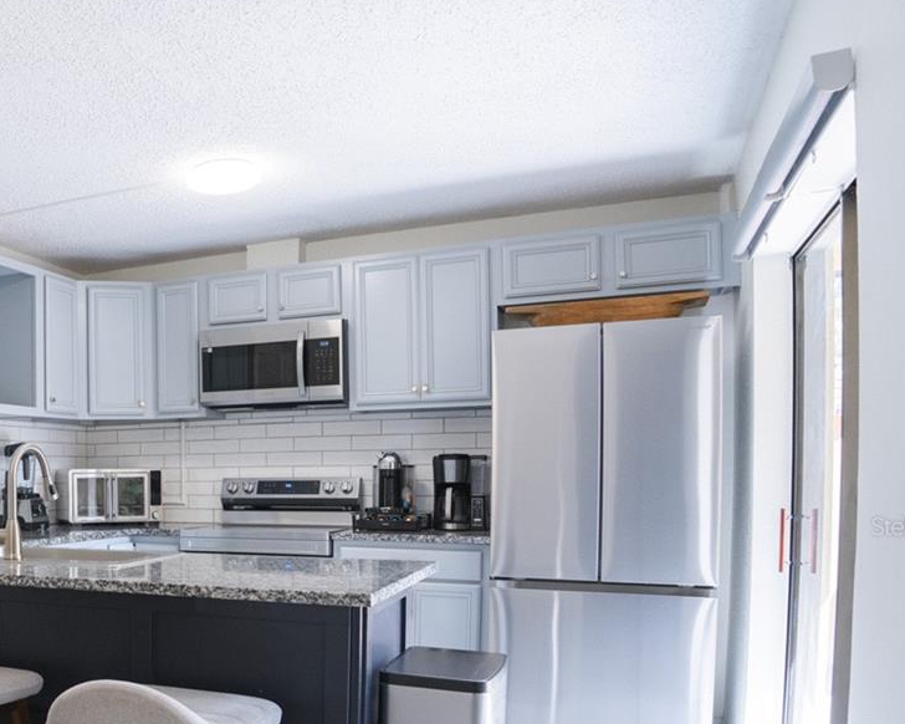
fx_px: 911
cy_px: 526
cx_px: -12
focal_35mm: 34
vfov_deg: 42.2
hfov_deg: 44.4
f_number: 4
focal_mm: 16.5
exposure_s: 1/125
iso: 800
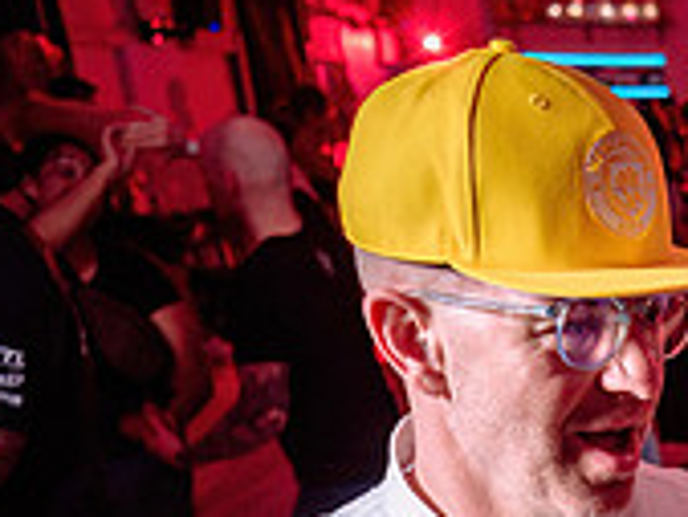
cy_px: 763
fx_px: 1571
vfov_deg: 17.0
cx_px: 1124
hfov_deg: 20.1
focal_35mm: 79
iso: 800
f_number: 3.2
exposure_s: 1/50
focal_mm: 24
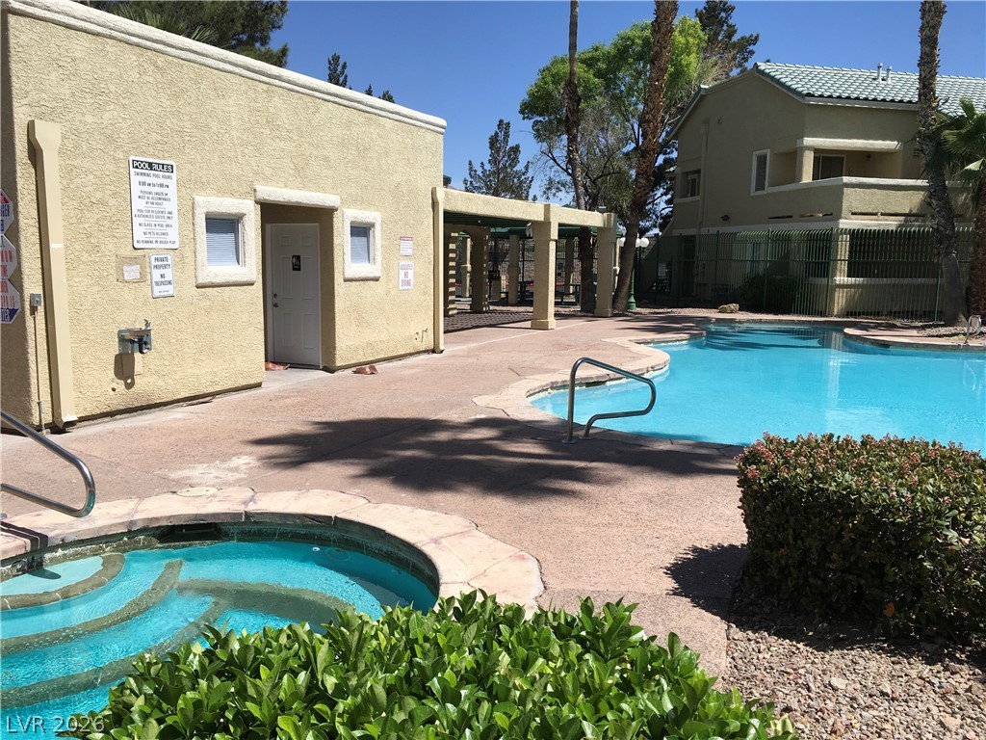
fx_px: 826
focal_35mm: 29
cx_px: 493
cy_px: 370
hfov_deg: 61.7
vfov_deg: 48.2
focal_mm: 4.15
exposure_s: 1/2404
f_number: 2.2
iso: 25
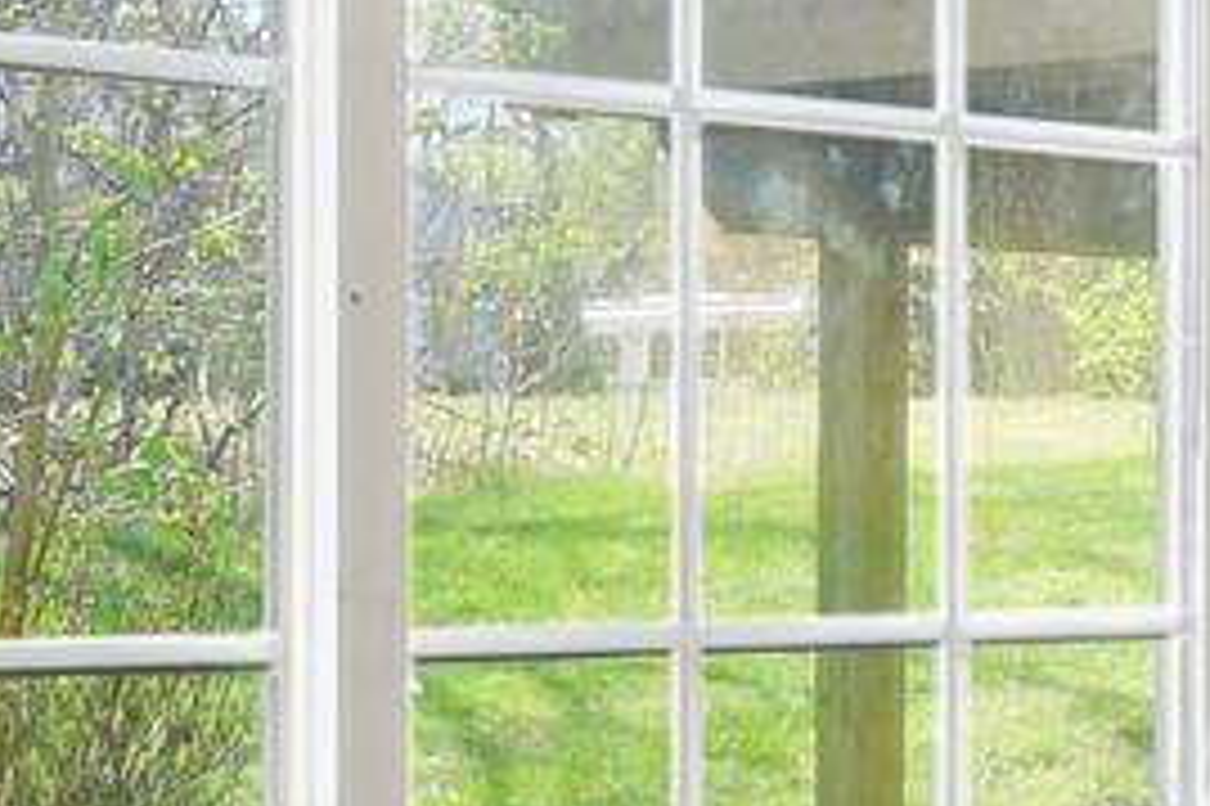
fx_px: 4098
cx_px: 679
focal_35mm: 122
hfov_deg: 16.8
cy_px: 619
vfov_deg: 11.2
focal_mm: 16
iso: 320
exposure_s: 1/15
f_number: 8
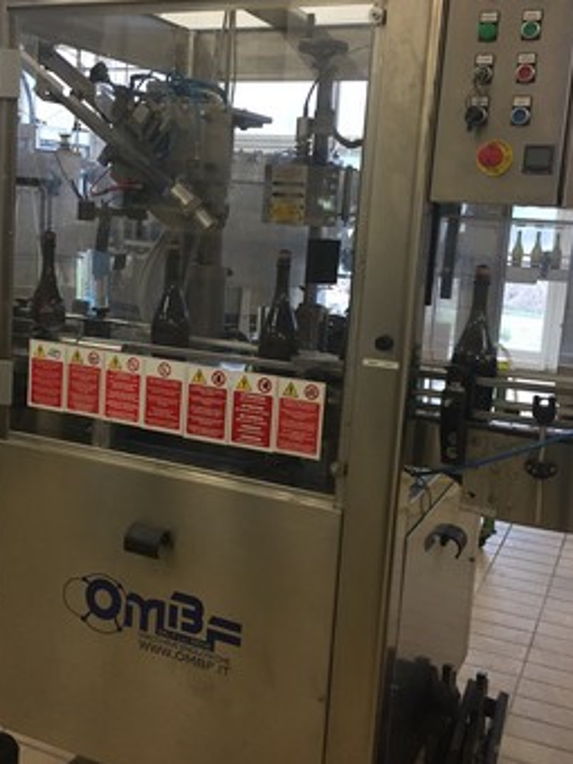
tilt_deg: -7.5
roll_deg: -2.9
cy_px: 339
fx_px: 905
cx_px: 198
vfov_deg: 45.7
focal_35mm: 41
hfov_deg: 34.9
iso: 160
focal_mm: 4.15
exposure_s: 1/33
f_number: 2.2
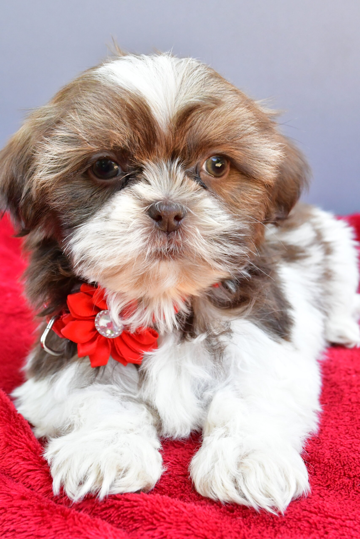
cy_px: 270
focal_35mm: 42
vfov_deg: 46.4
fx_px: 630
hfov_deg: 31.9
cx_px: 180
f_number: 10
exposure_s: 1/250
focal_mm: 28
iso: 5000
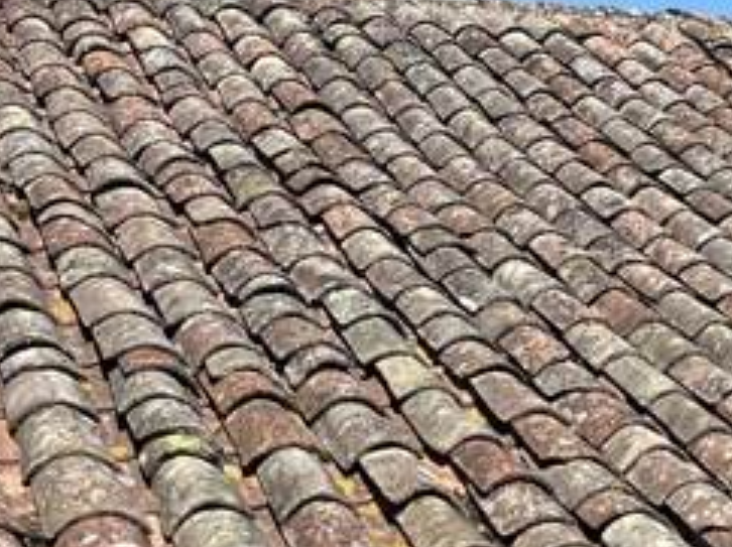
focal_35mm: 86
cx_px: 901
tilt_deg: -9.3
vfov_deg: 16.6
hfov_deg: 21.1
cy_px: 617
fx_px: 1817
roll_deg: -2.3
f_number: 1.6
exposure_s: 1/2309
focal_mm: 5.1
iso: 50
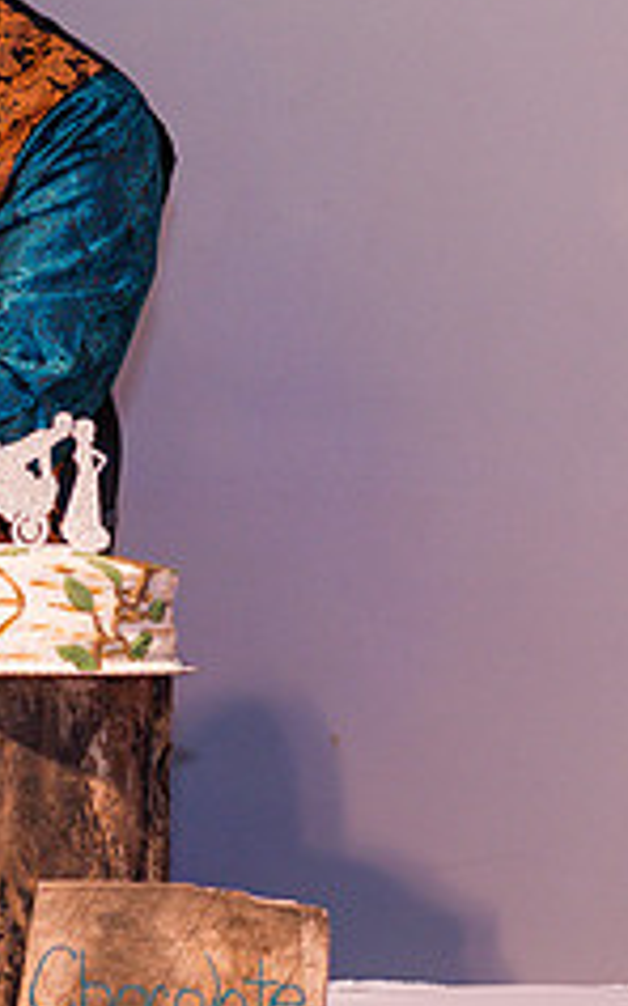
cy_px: 278
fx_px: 5809
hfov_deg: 6.2
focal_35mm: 212
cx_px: -76
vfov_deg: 9.9
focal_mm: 85
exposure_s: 1/200
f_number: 3.2
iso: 640
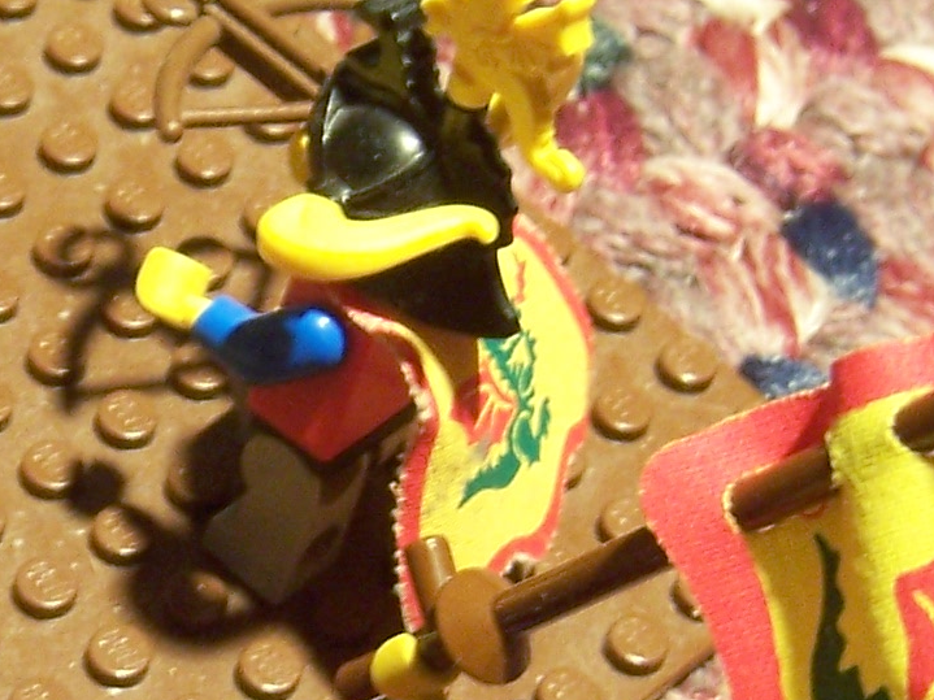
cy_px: 538
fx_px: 3480
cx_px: 5
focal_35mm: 129
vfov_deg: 11.5
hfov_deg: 15.0
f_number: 2.8
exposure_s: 1/10
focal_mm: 6.2
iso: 160
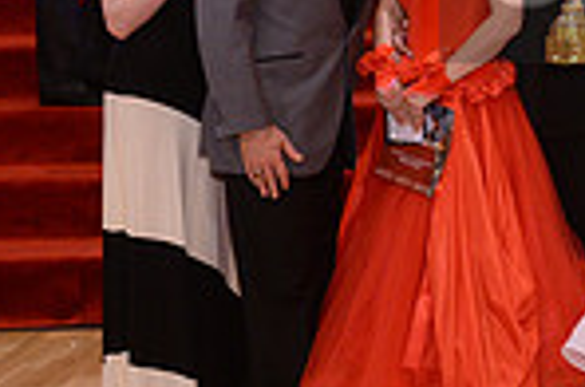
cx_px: 870
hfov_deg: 16.4
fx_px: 1849
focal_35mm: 114
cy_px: -41
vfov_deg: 11.8
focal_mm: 29
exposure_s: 1/250
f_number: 4
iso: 1600
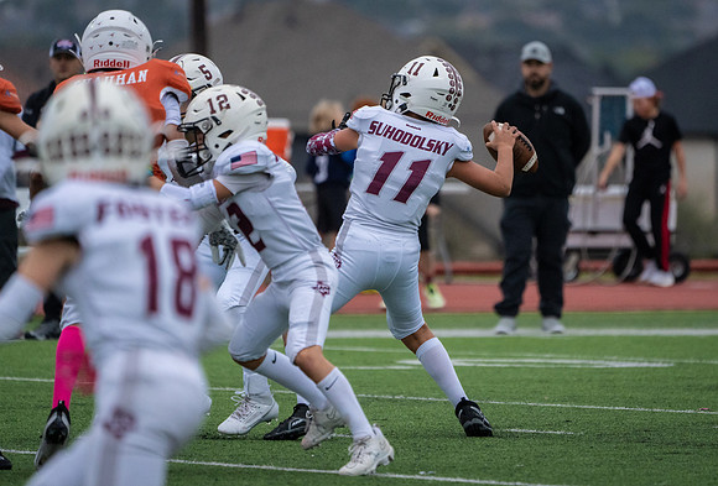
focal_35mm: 479
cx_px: 420
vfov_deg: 2.9
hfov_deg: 4.3
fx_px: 9595
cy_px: 207
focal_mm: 400
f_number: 5.6
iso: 4000
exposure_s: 1/1000
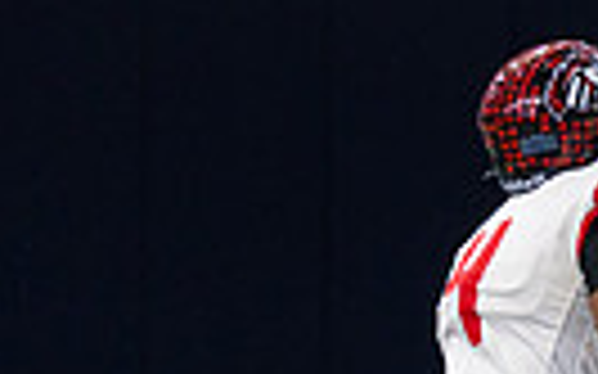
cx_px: 976
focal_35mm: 1006
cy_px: 491
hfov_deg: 2.1
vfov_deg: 1.3
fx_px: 16388
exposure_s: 1/1250
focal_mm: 200
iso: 2000
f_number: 2.8
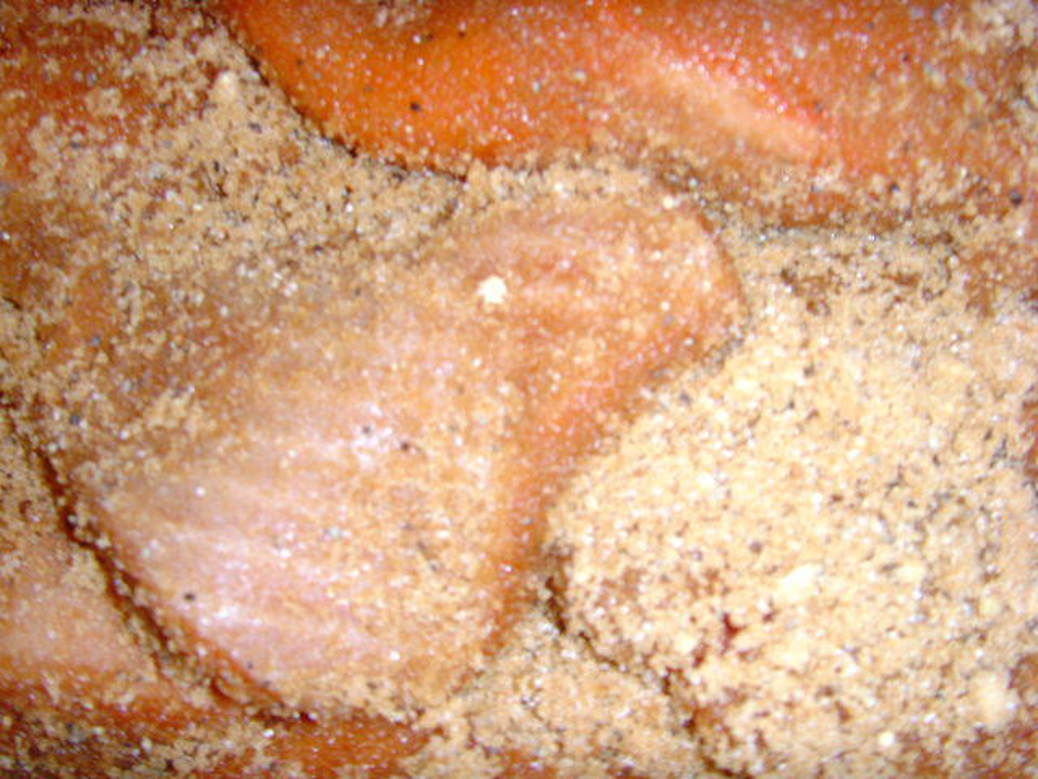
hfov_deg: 47.9
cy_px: 390
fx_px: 1169
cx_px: 519
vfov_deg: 36.8
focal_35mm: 39
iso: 200
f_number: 3.5
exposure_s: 1/45
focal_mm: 6.6
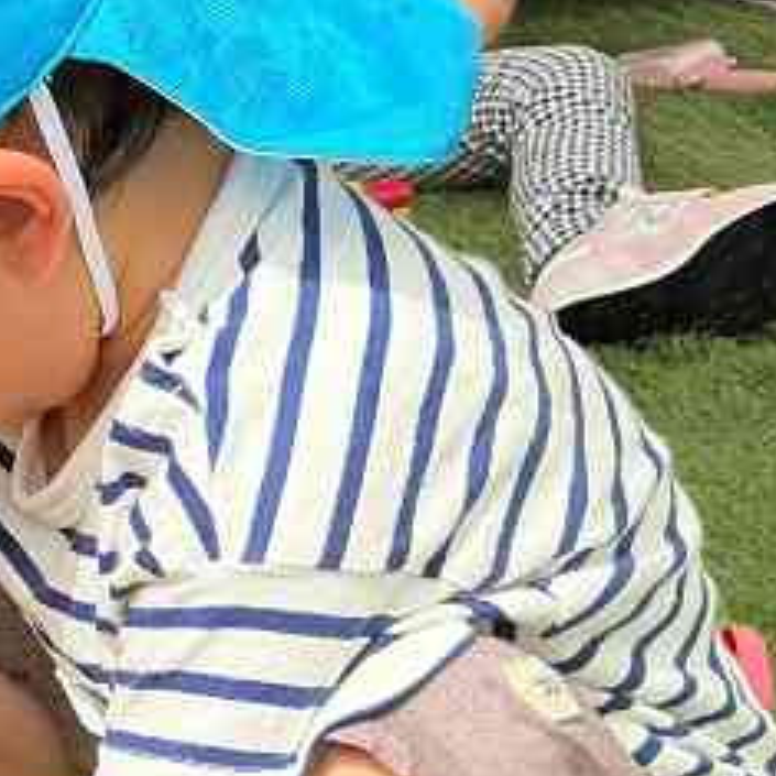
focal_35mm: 88
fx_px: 2232
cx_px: -388
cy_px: 547
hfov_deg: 17.7
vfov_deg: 19.6
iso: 25
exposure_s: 1/842
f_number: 1.8
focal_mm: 3
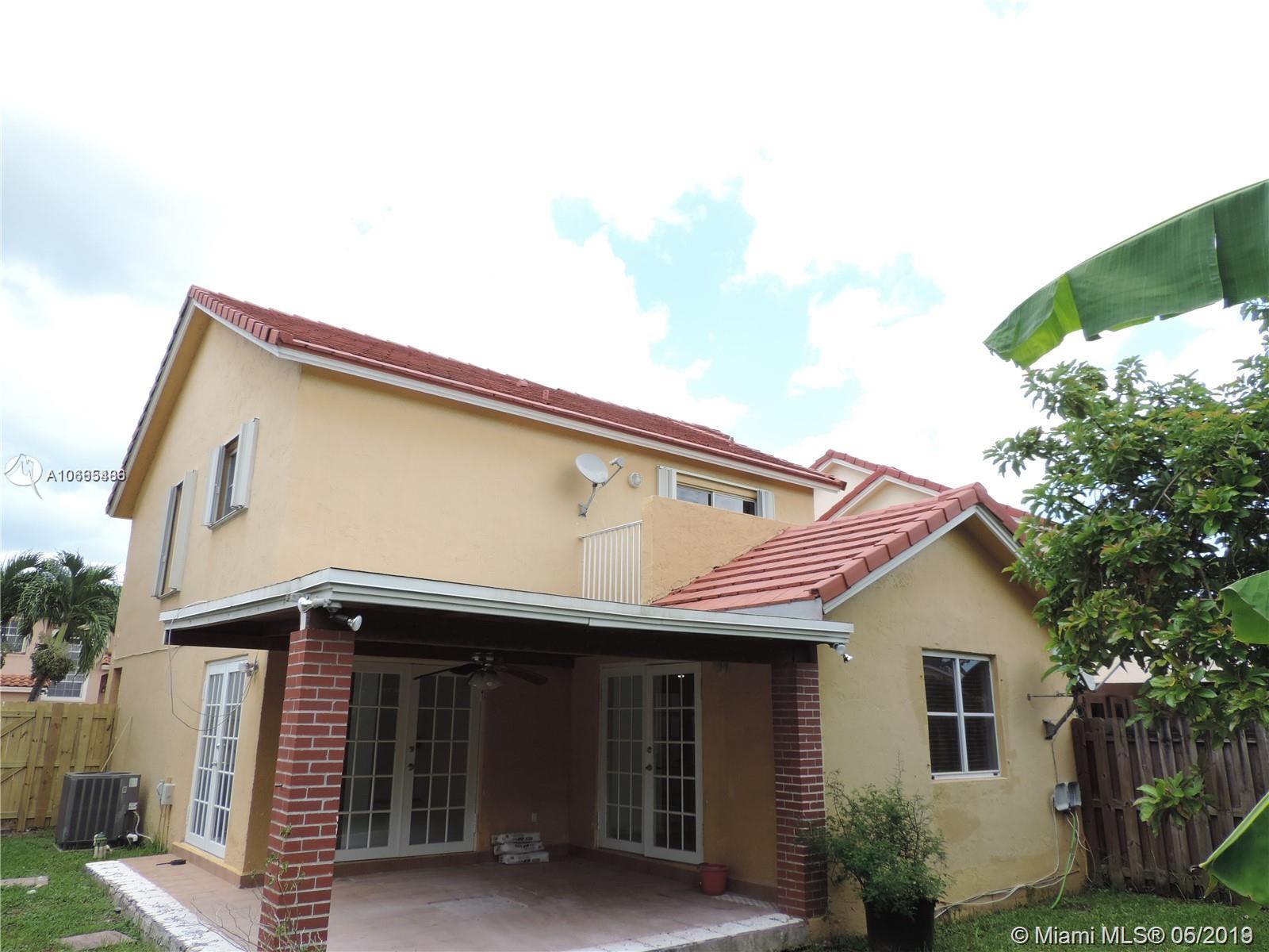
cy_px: 476
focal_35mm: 24
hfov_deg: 71.6
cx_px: 634
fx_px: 880
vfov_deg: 56.8
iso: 80
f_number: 3.3
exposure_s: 1/250
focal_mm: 4.3
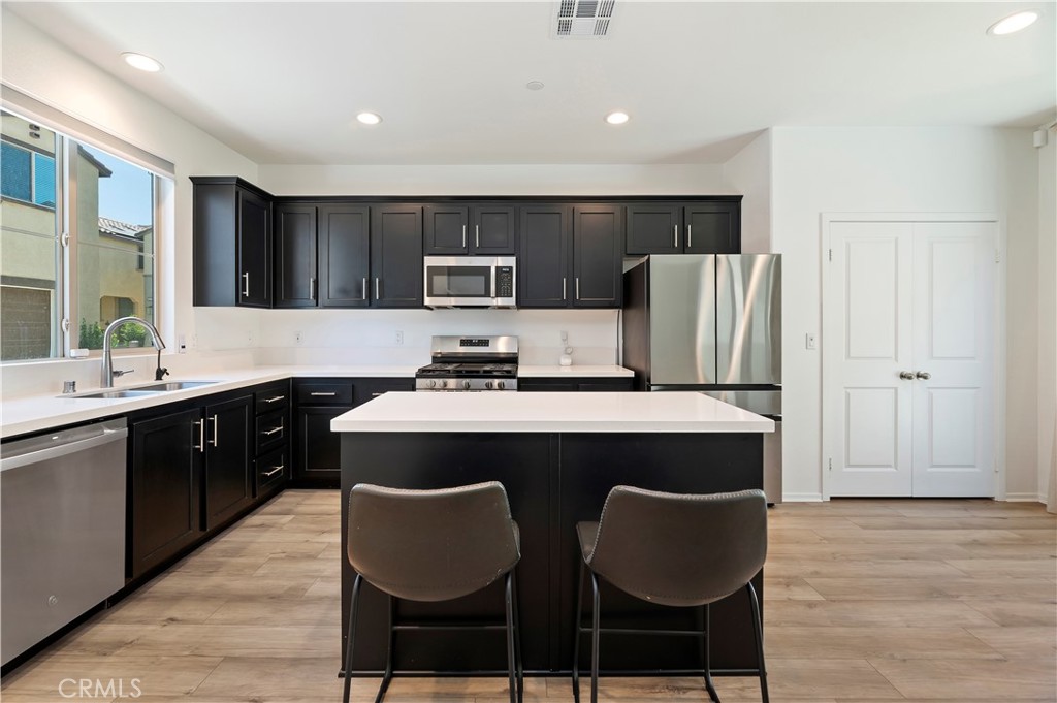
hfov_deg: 104.3
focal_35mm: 14
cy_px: 352
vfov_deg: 81.1
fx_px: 411
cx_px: 528
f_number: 10
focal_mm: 14
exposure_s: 1/8
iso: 500
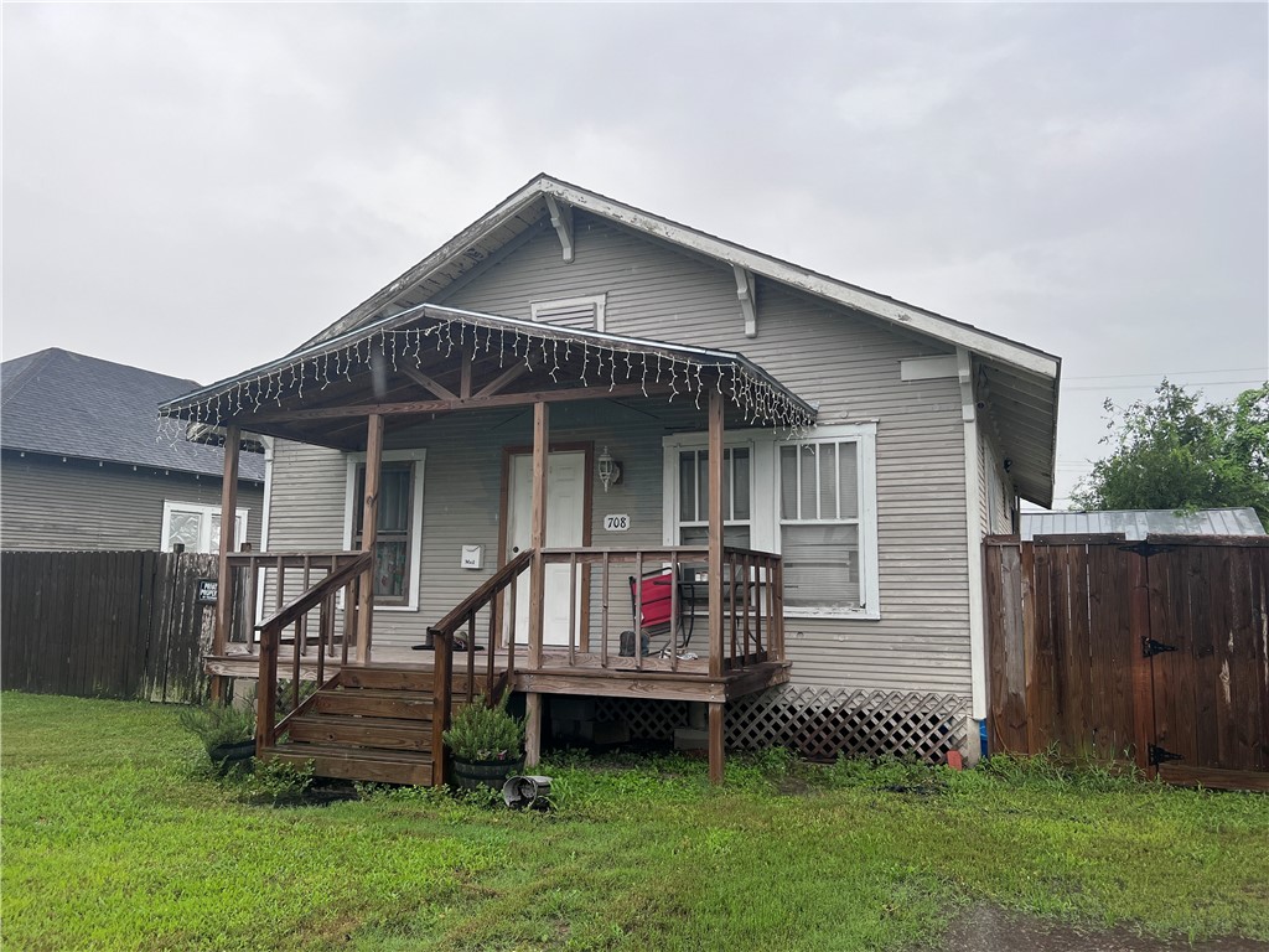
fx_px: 953
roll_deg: -0.9
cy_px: 476
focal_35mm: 26
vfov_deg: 53.1
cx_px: 634
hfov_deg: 67.3
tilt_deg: +6.4
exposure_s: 1/621
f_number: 1.5
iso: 50
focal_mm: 5.7
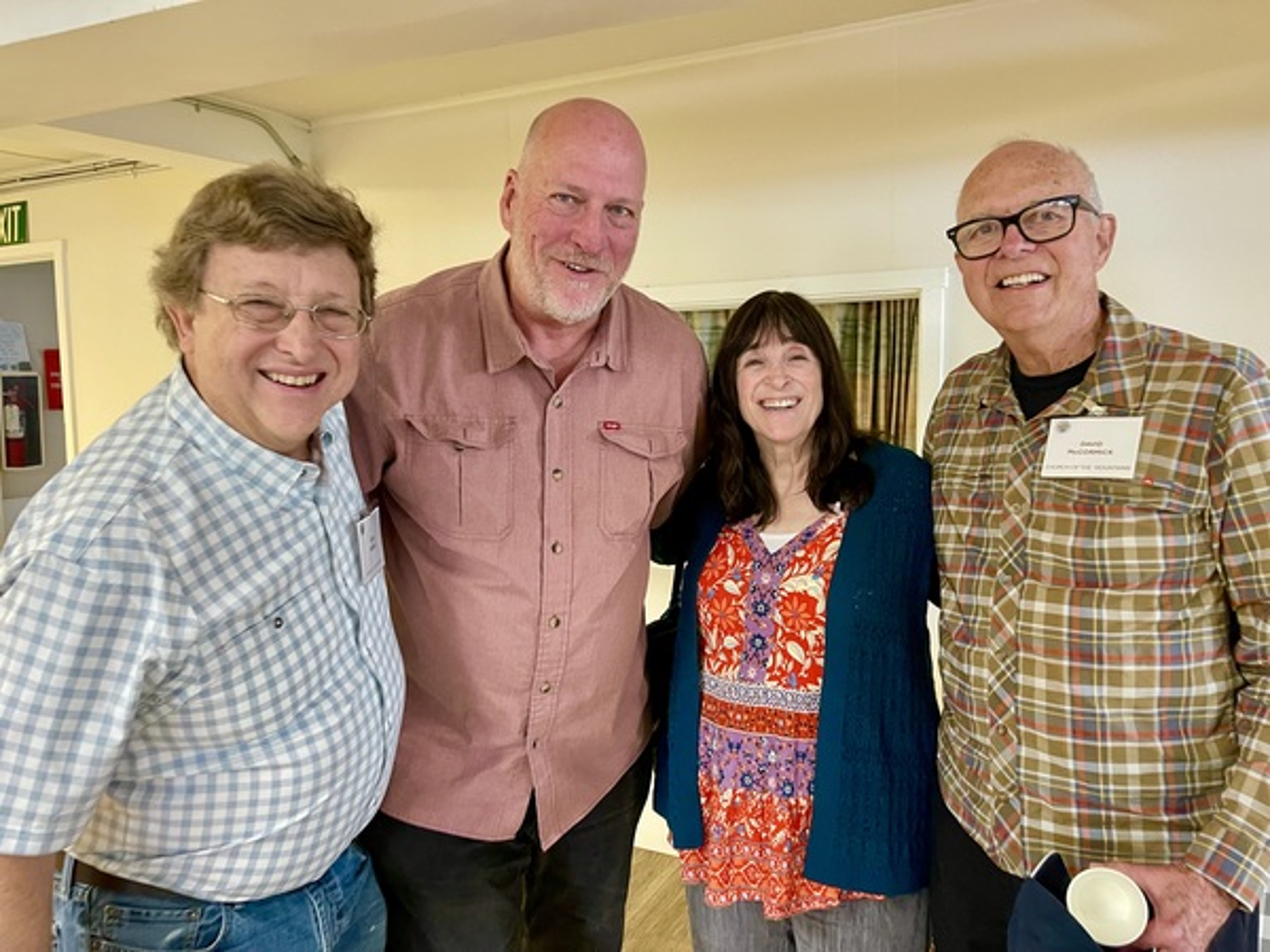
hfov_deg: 69.4
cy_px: 476
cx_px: 635
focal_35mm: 25
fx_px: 917
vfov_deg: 54.9
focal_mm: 5.1
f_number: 1.6
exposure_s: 1/60
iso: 250
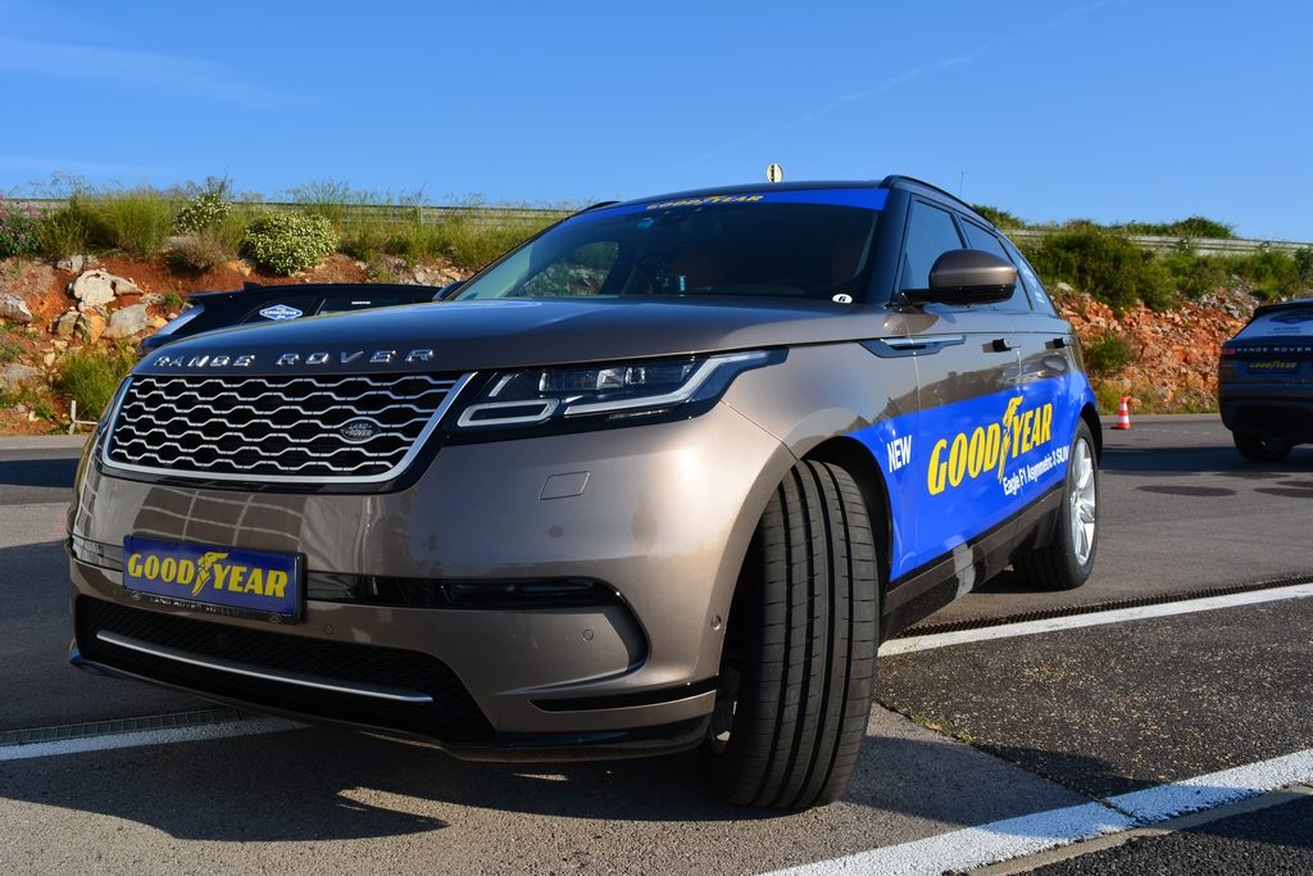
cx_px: 656
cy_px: 438
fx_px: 1204
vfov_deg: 40.0
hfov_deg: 57.2
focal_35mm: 33
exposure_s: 1/125
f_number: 11
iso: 110
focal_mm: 22
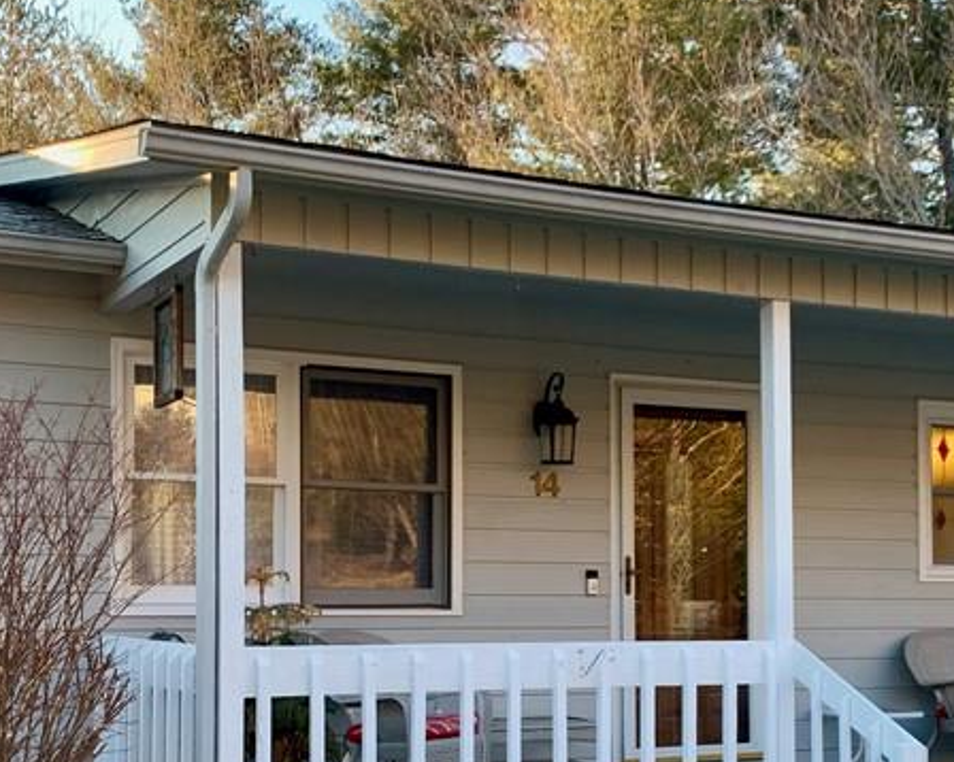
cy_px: 581
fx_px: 1637
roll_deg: +0.5
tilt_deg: +0.2
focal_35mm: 58
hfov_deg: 32.5
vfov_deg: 25.9
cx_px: 537
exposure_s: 1/139
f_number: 1.8
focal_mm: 4.25
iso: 25
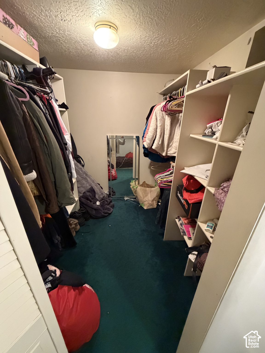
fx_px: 143
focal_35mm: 14
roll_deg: -2.0
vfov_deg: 102.1
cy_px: 176
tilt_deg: -23.3
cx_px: 132
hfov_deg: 85.7
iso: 1000
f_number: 2.2
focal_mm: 2.22
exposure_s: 1/60
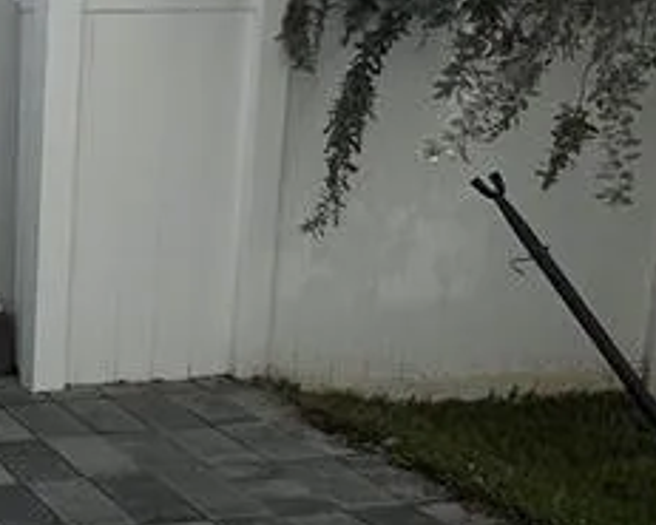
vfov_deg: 23.1
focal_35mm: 66
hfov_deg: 24.7
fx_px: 1282
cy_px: 338
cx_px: -216
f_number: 1.8
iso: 32
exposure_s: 1/2950
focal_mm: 1.57
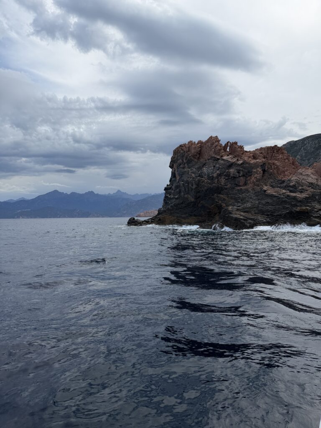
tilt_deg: +1.7
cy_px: 214
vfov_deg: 71.6
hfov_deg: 56.8
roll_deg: -0.5
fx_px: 297
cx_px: 160
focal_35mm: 24
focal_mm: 6.76
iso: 80
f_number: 1.78
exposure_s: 1/3021
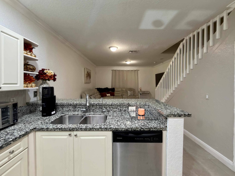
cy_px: 88
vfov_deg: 85.7
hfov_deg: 102.1
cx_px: 118
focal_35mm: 14
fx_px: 95
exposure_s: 1/30
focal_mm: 2.22
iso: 125
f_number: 2.2
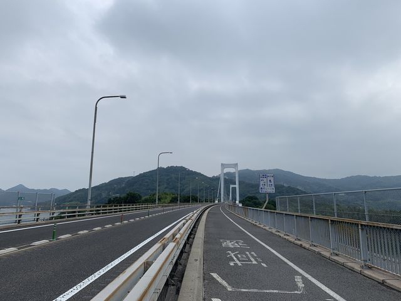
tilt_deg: +9.5
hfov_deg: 67.3
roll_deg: -1.7
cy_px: 150
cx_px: 200
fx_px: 301
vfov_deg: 53.1
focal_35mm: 26
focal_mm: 4.25
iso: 25
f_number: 1.8
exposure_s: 1/1880
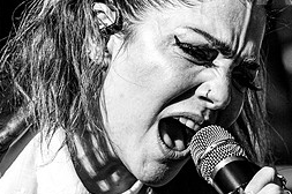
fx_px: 3273
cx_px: 158
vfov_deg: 3.4
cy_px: 80
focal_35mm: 404
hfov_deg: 5.1
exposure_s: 1/8000
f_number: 4.5
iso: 200
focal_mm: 150
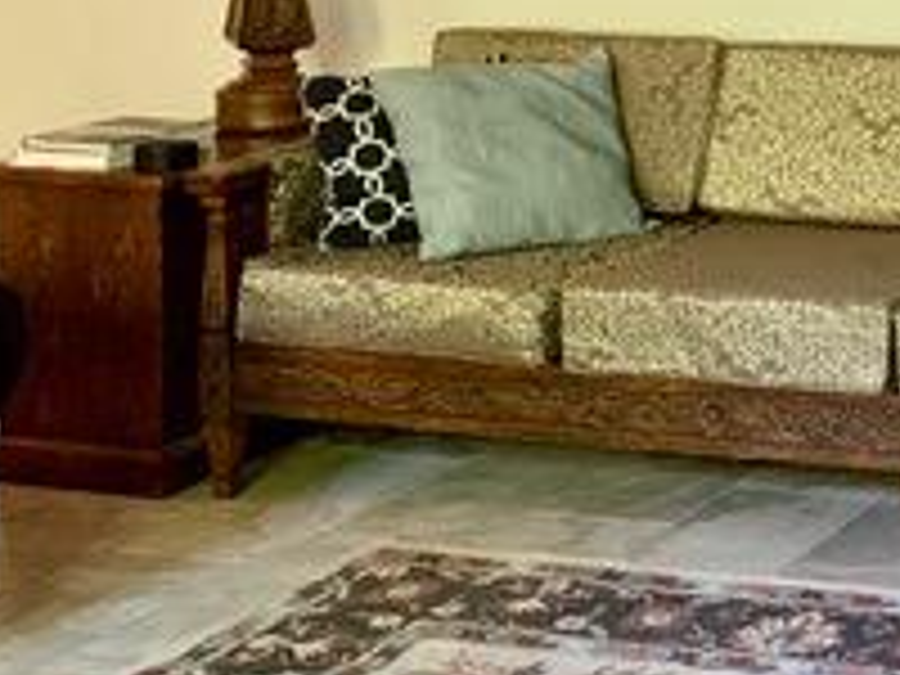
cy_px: -126
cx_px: 1278
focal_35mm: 83
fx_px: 2158
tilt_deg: -2.9
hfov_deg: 20.7
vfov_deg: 17.0
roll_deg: -0.7
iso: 400
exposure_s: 1/57
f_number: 1.8
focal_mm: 4.25
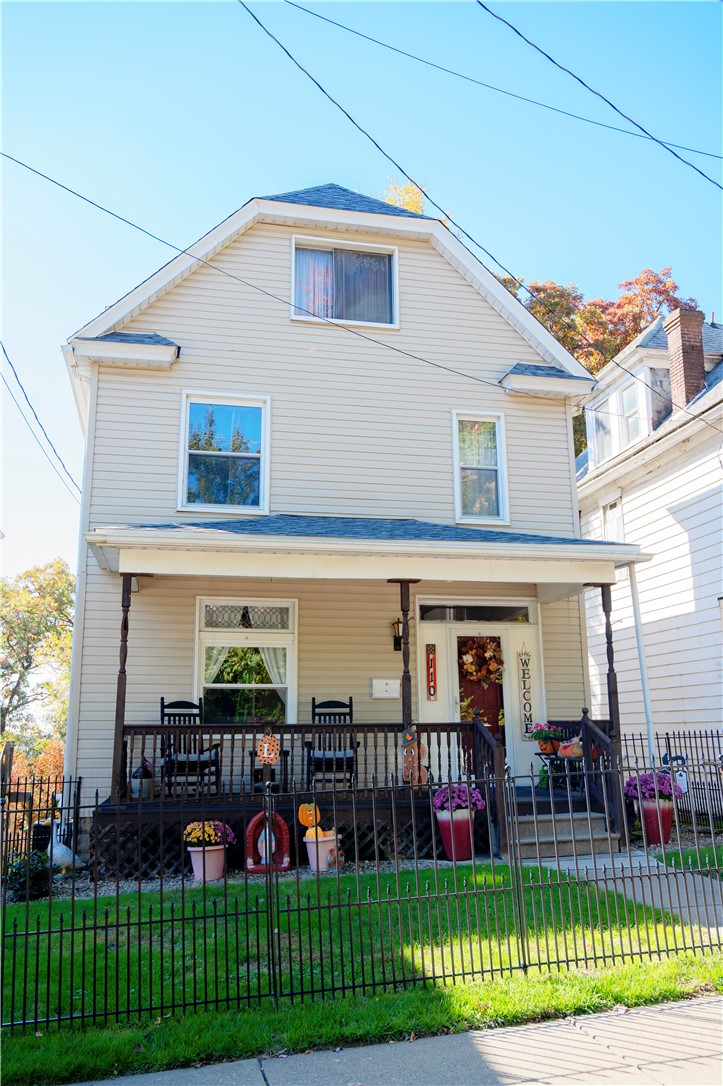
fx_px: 905
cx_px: 362
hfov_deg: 43.6
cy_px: 543
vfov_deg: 62.0
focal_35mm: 30
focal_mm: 30
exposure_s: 1/250
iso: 200
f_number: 5.6
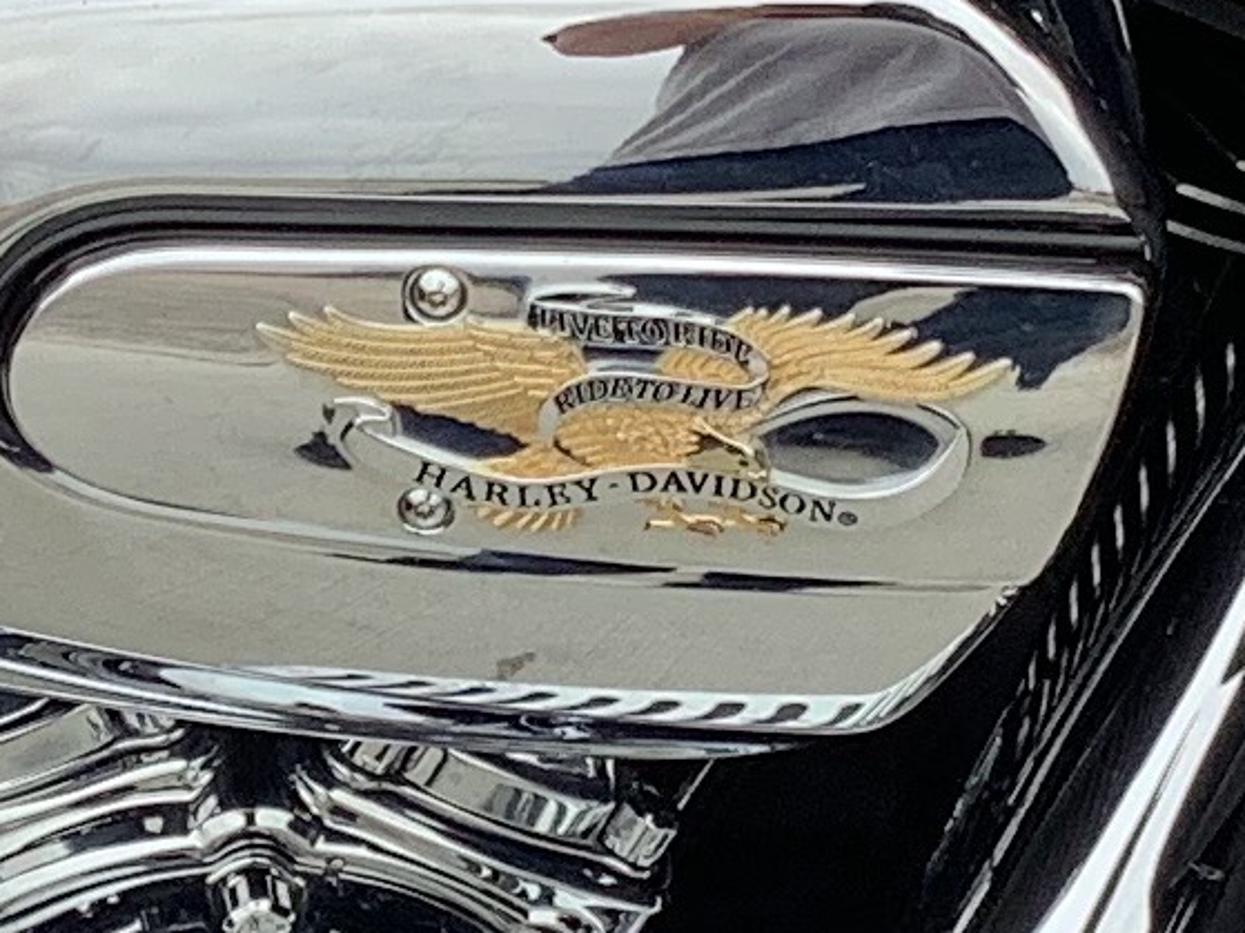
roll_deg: -4.1
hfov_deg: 10.9
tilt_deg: -33.7
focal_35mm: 181
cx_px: 347
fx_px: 6508
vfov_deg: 8.2
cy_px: 203
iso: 25
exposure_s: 1/327
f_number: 2.4
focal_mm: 3.3
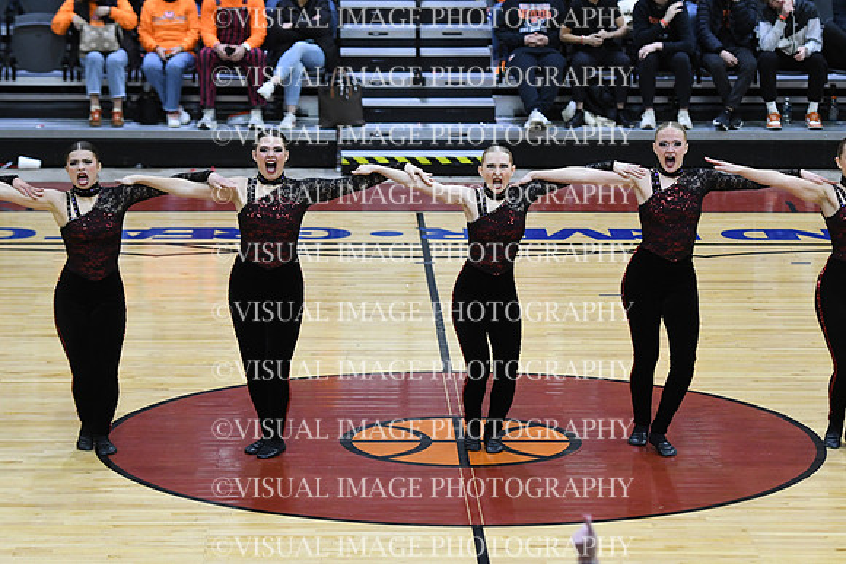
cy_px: 282
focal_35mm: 153
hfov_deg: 13.4
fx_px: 3596
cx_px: 423
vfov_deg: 9.0
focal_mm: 102
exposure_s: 1/400
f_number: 2.8
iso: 3200
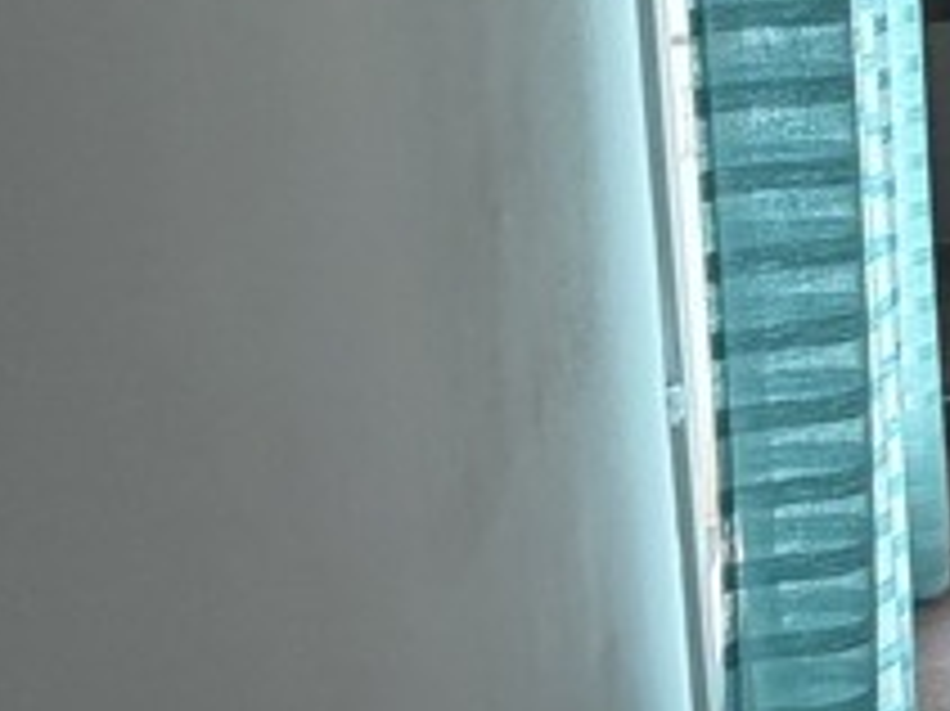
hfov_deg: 21.2
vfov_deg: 24.7
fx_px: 1454
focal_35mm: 53
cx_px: 1765
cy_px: -158
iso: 320
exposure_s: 1/115
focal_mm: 2.22
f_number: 2.2
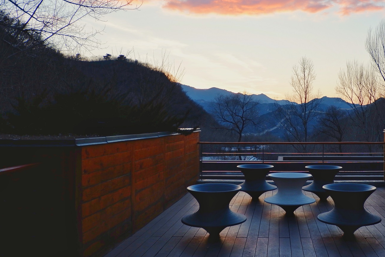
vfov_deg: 35.1
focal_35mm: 38
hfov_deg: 48.9
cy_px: 129
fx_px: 406
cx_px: 283
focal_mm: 16
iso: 200
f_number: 4
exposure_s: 1/140
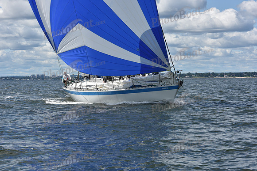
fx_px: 714
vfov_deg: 13.7
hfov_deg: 20.4
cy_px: 86
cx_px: 128
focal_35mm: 100
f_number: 10
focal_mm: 100
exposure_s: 1/800
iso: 250
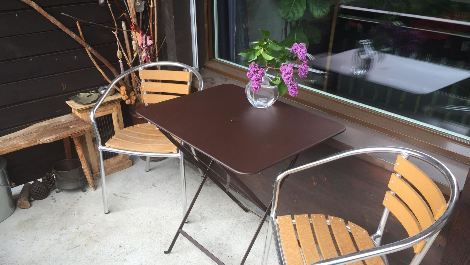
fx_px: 399
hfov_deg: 61.0
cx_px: 232
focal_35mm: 32
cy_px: 160
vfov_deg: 36.5
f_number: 2.2
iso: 32
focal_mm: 4.15
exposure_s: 1/103
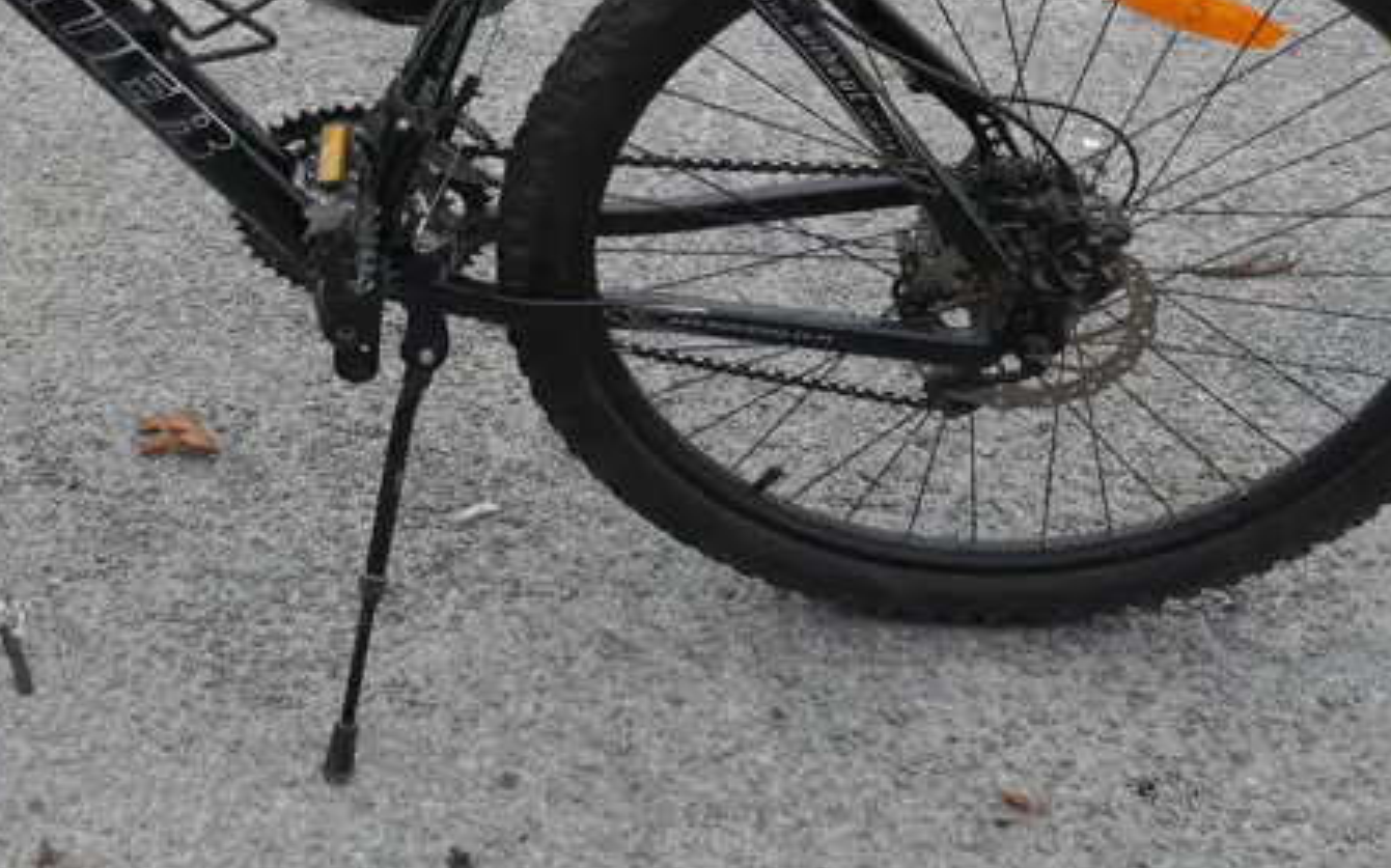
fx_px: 2577
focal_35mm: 68
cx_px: 305
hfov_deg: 29.6
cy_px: -44
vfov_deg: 18.5
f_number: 4.5
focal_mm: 14
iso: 200
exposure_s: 1/160
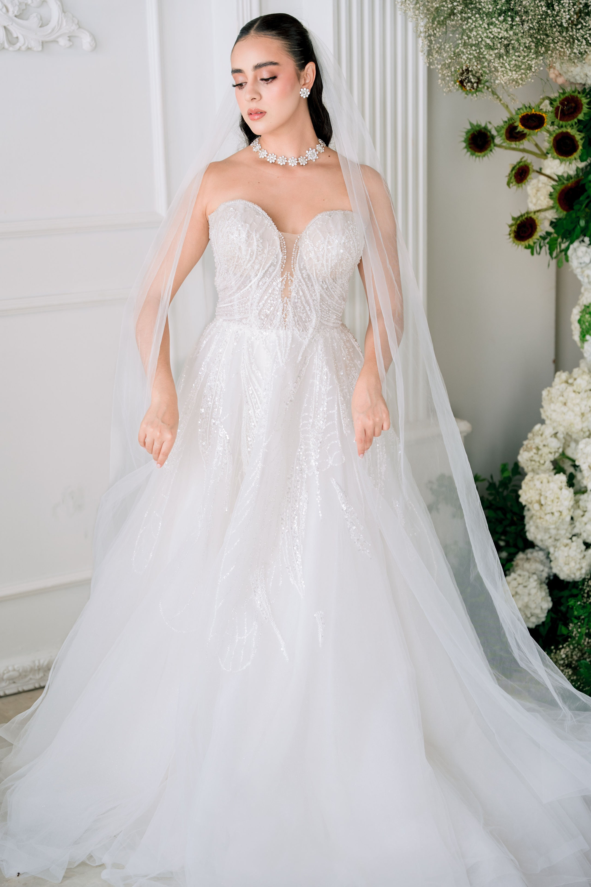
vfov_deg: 35.0
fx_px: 1406
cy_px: 444
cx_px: 296
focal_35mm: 57
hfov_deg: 23.7
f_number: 2.8
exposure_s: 1/200
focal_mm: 57.1
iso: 250
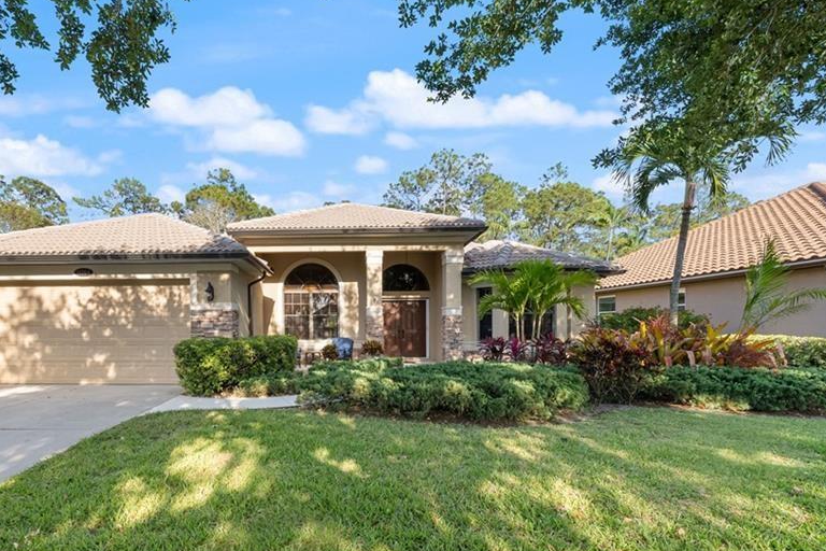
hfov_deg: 95.3
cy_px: 327
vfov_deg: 73.1
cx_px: 326
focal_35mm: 16
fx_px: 367
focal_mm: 12
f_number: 9
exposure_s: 1/13
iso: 200
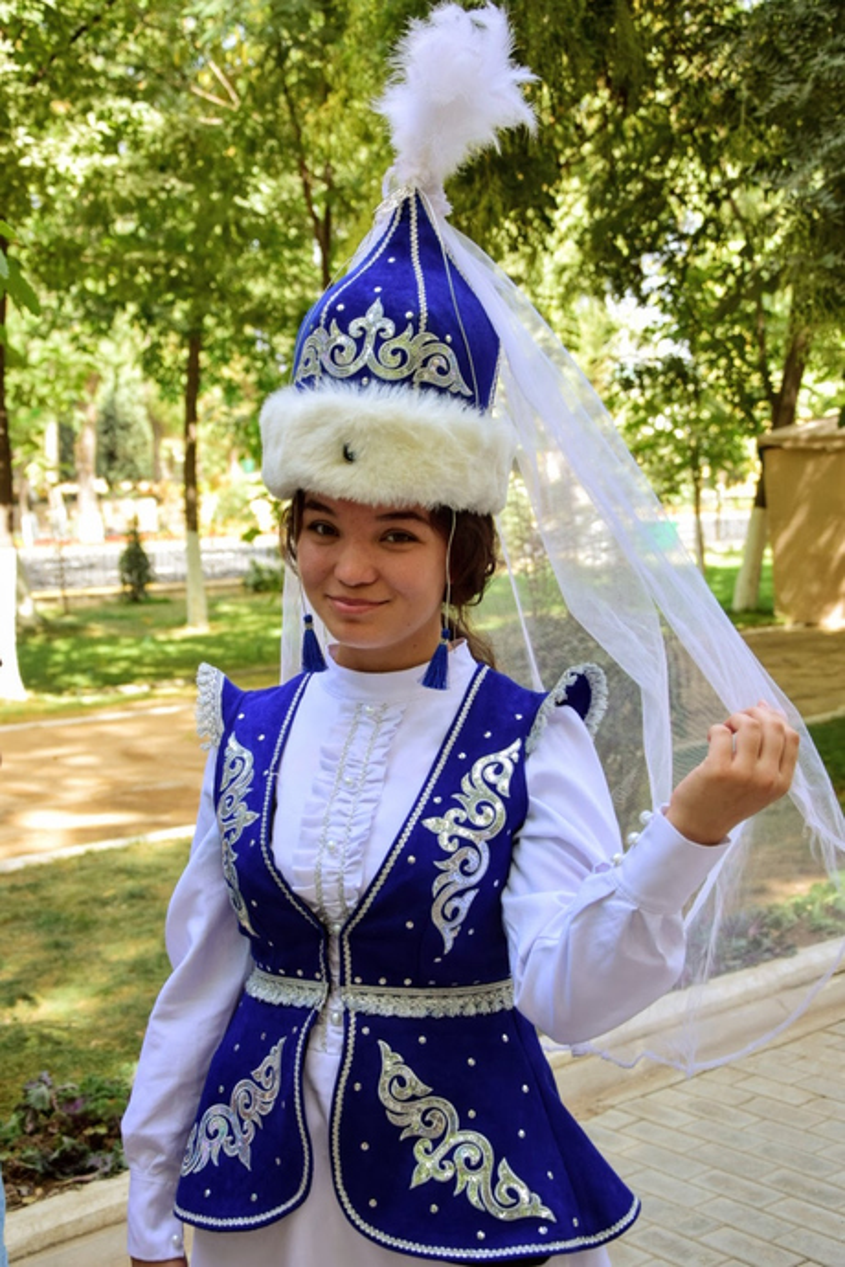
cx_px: 422
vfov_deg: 43.6
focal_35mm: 45
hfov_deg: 29.9
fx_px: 1584
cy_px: 634
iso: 200
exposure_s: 1/160
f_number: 4.2
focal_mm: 30
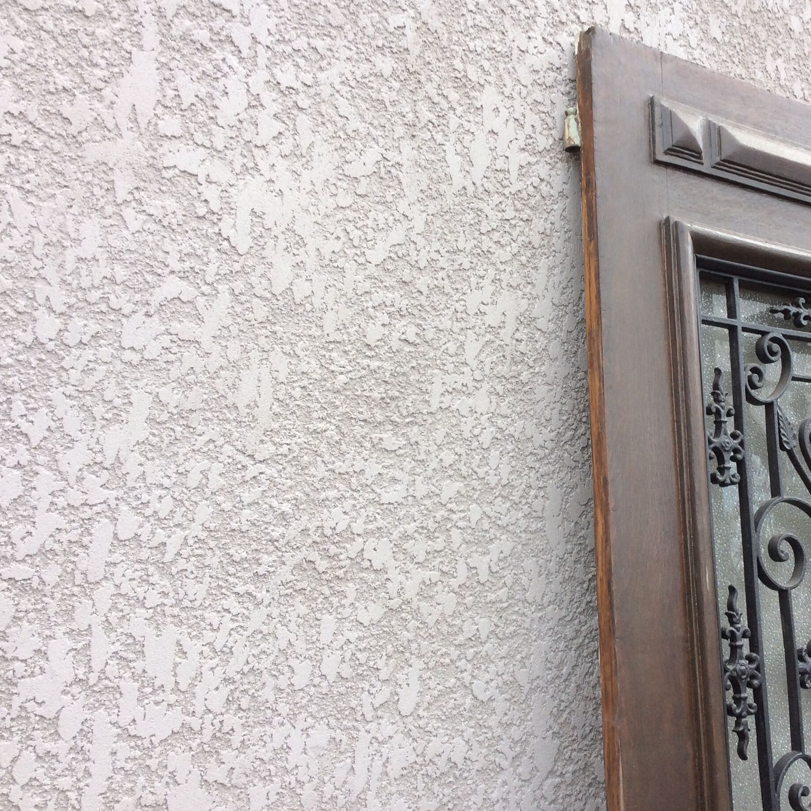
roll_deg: -0.9
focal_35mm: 40
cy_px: 399
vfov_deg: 41.9
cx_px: 538
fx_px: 1060
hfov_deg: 41.3
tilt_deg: +9.4
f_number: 2.4
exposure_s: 1/325
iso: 32
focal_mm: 3.3
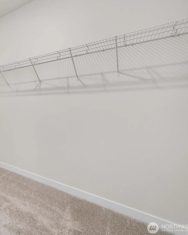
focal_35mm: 20
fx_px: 139
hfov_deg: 56.1
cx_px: 10
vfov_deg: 80.2
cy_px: 108
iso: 1000
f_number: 7.1
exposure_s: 1/8
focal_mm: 13
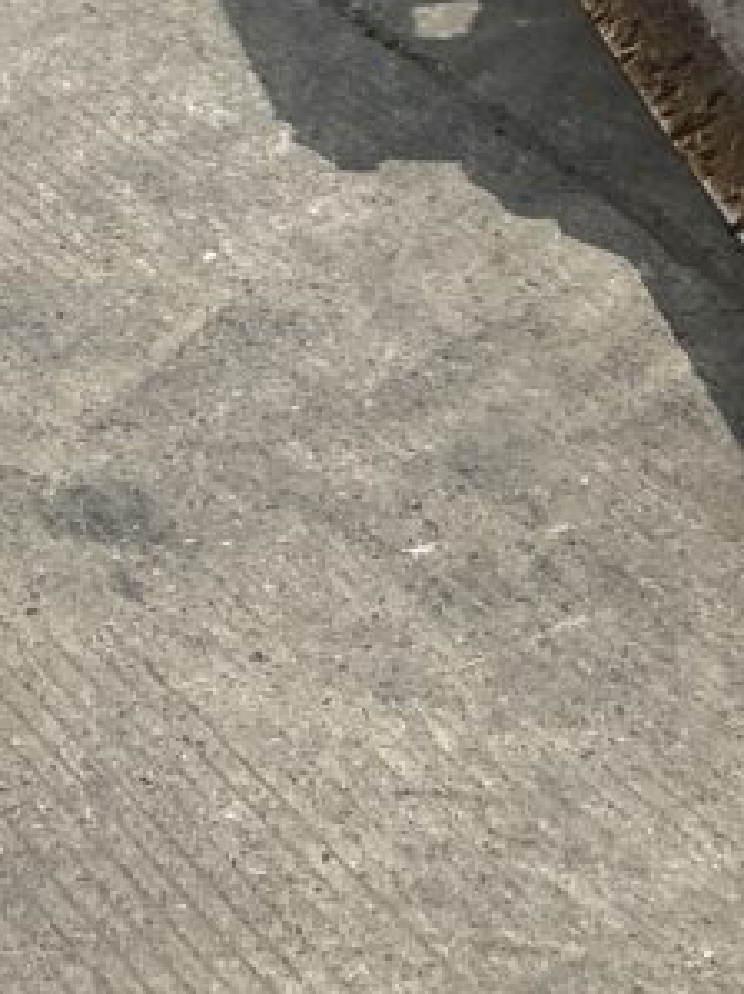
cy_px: 229
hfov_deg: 15.3
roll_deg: +1.3
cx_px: 106
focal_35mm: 96
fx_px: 2753
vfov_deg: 20.3
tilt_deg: -25.3
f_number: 1.8
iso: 25
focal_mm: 3
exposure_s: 1/2427
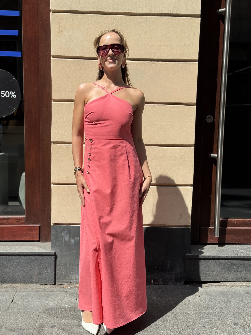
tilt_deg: -7.2
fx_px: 464
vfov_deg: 39.7
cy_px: 168
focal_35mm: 48
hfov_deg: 30.3
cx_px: 126
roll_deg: -1.3
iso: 64
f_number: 1.78
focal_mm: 6.76
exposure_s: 1/5848
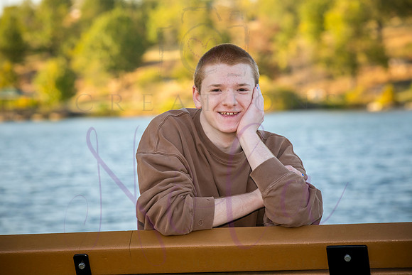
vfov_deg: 10.2
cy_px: 138
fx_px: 1545
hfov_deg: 15.2
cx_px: 206
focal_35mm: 135
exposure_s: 1/640
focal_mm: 135
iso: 400
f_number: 5.6
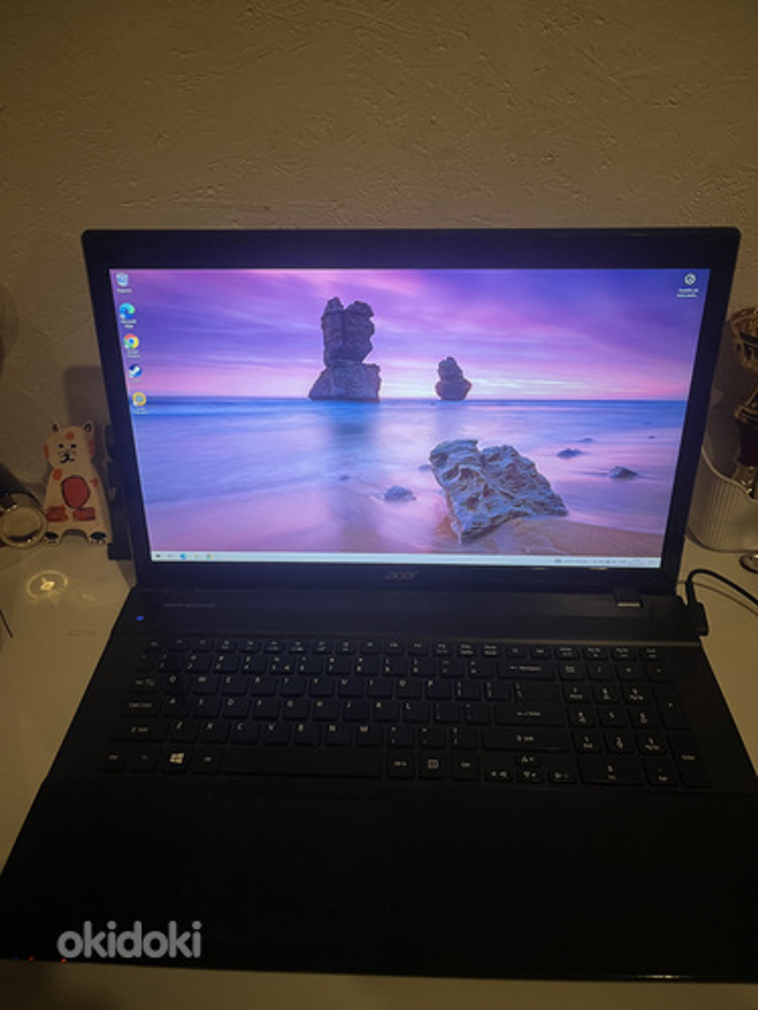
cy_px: 505
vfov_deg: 67.3
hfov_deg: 53.1
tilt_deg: -32.9
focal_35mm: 26
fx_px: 759
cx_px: 379
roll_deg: +0.8
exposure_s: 1/60
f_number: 1.6
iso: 160
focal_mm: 5.1
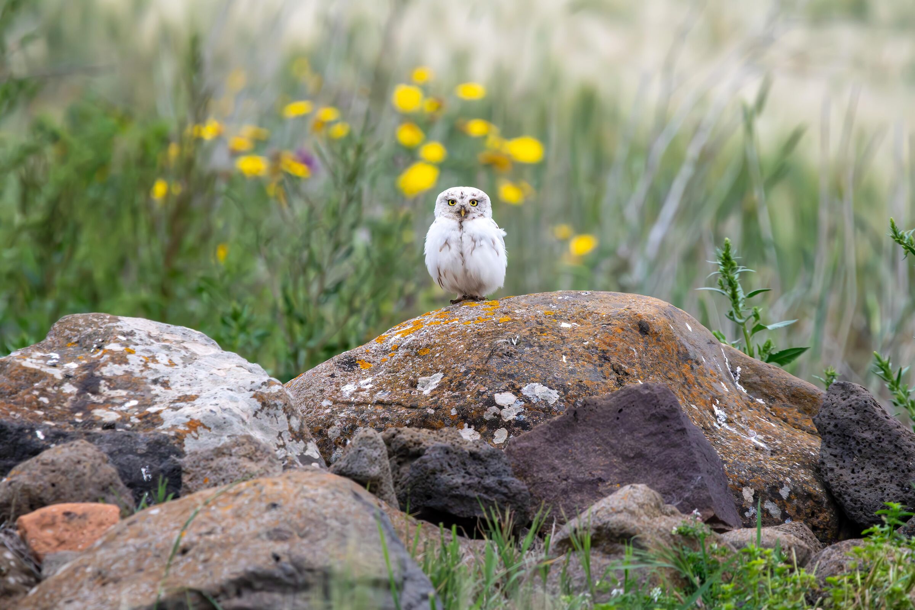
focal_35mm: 900
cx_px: 458
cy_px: 305
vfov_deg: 1.5
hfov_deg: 2.3
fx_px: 22873
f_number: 8
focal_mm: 600
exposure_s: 1/1600
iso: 4500
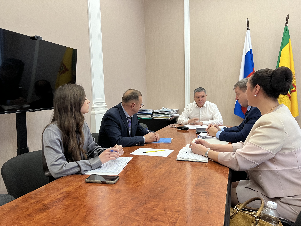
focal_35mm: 26
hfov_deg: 67.3
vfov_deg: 53.1
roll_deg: +2.1
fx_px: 226
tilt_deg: -4.7
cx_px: 150
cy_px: 113
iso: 200
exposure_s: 1/50
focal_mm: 5.7
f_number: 1.5
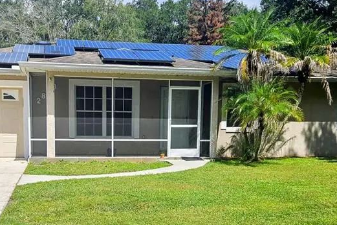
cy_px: 172
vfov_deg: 28.2
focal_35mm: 47
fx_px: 440
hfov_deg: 41.7
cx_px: 133
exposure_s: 1/3264
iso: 25
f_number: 1.8
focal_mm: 5.4
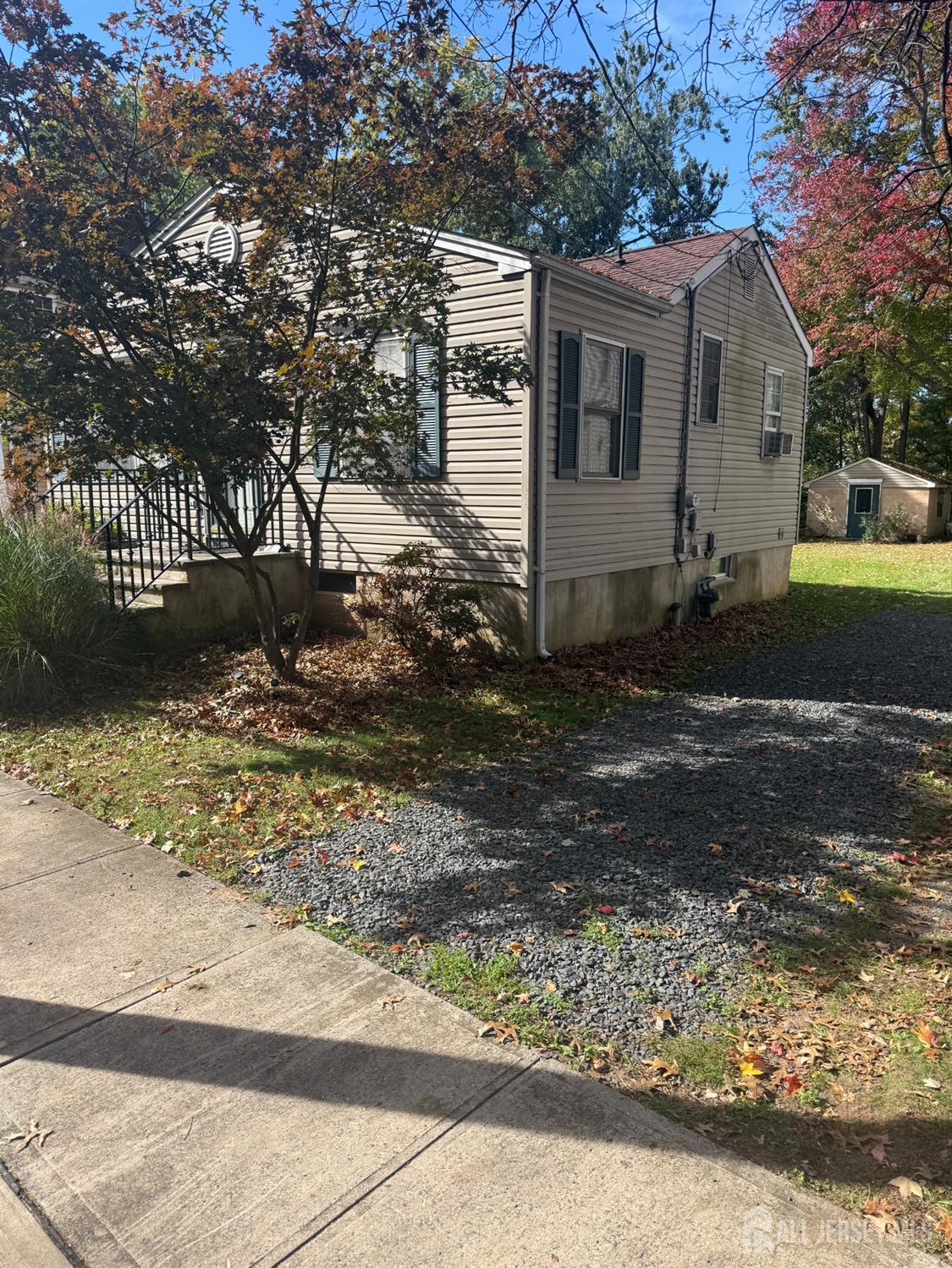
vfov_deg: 71.6
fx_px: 880
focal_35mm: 24
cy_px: 634
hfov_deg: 56.8
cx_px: 476
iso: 80
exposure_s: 1/1464
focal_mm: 6.76
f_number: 1.78
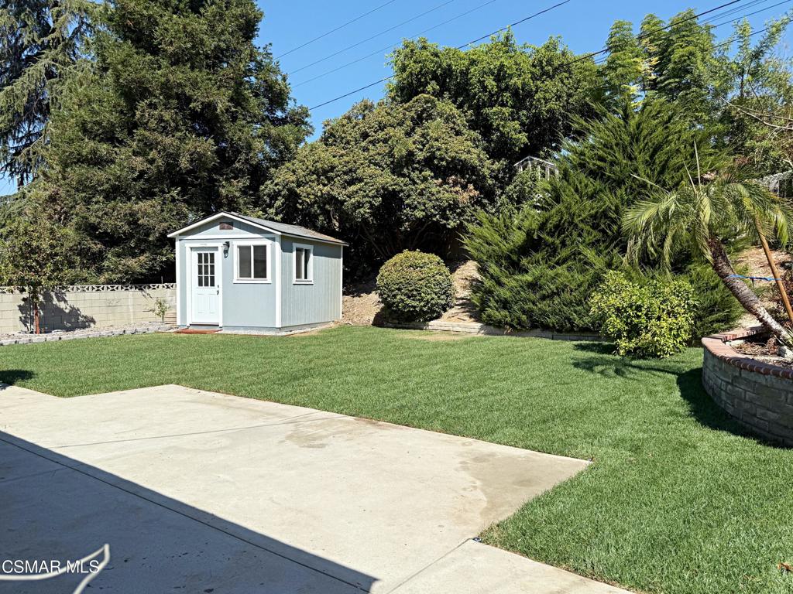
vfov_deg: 56.8
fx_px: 550
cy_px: 297
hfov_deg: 71.6
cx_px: 396
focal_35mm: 24
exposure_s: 1/5319
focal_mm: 6.76
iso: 80
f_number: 1.78
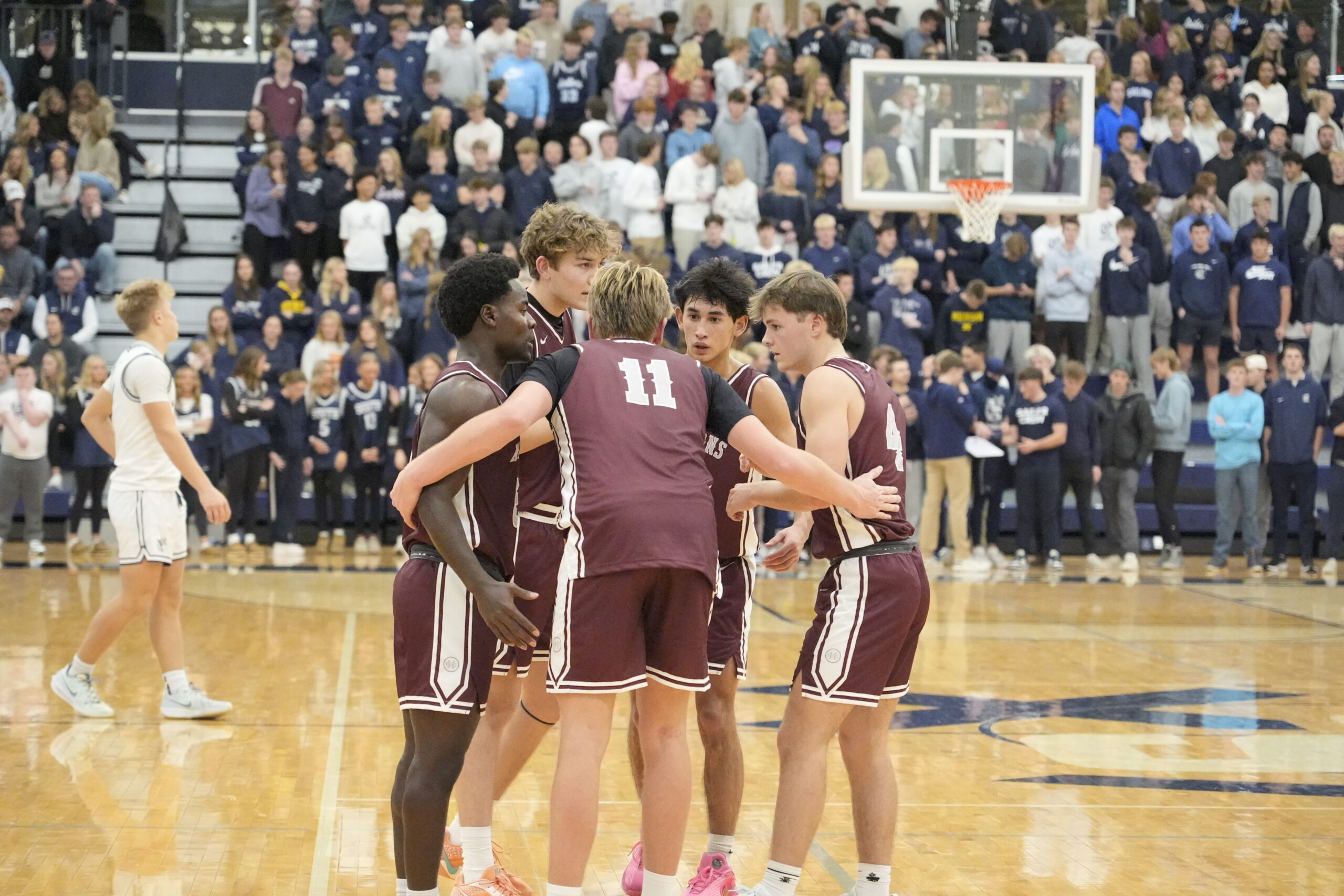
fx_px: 3920
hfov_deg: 19.5
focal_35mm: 105
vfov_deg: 13.0
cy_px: 448
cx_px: 672
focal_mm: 105
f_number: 4.5
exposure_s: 1/640
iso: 12800
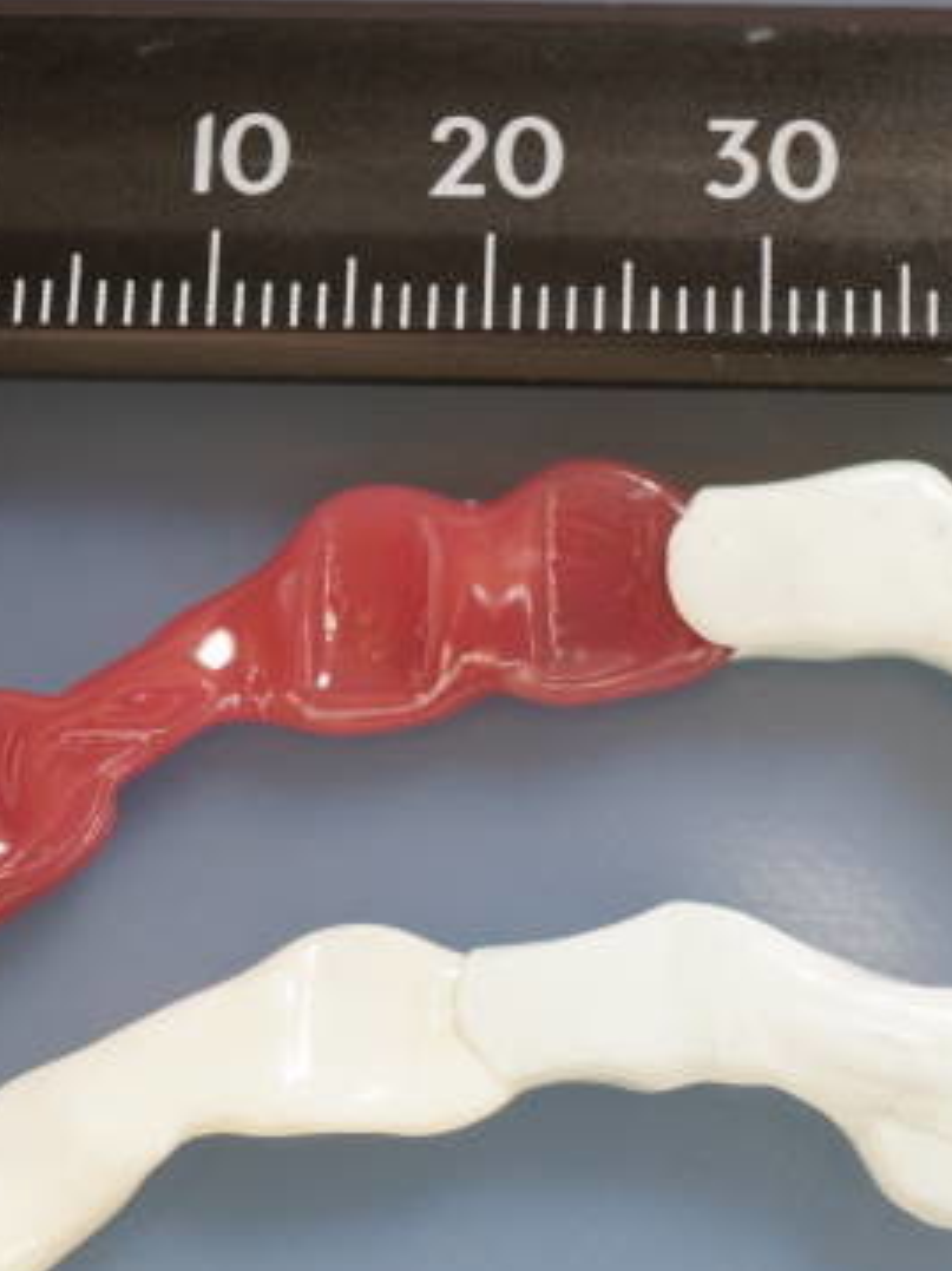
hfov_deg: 19.1
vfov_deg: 25.3
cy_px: 742
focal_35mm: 77
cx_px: 655
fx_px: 2825
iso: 500
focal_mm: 30
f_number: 4
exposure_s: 1/60
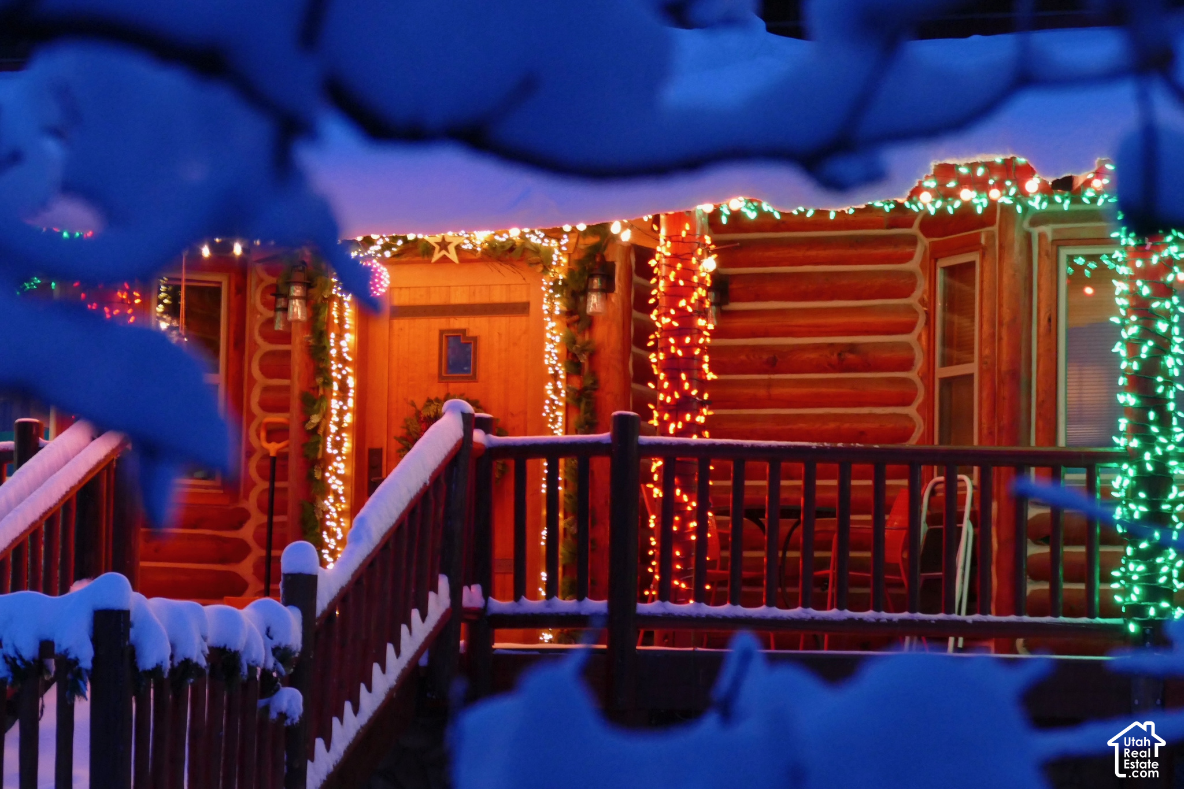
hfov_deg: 16.8
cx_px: 592
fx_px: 4012
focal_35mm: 122
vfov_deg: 11.2
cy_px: 394
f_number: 3.9
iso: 1600
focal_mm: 44.41
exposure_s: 1/20
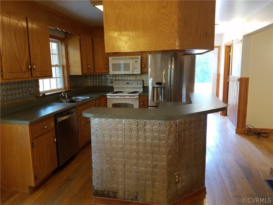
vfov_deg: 53.1
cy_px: 102
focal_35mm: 26
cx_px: 136
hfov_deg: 67.3
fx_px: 205
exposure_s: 1/40
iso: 200
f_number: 1.7
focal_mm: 4.2
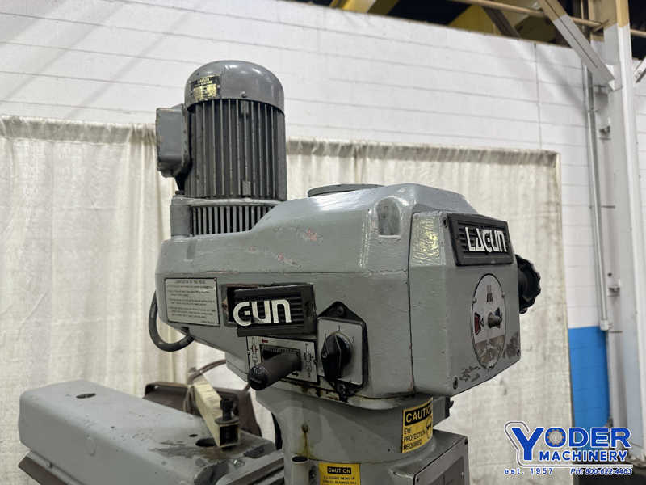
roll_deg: +0.0
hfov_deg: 71.6
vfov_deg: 56.8
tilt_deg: +3.0
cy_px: 242
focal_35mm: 24
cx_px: 323
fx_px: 448
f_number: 1.78
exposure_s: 1/120
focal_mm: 6.86
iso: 160
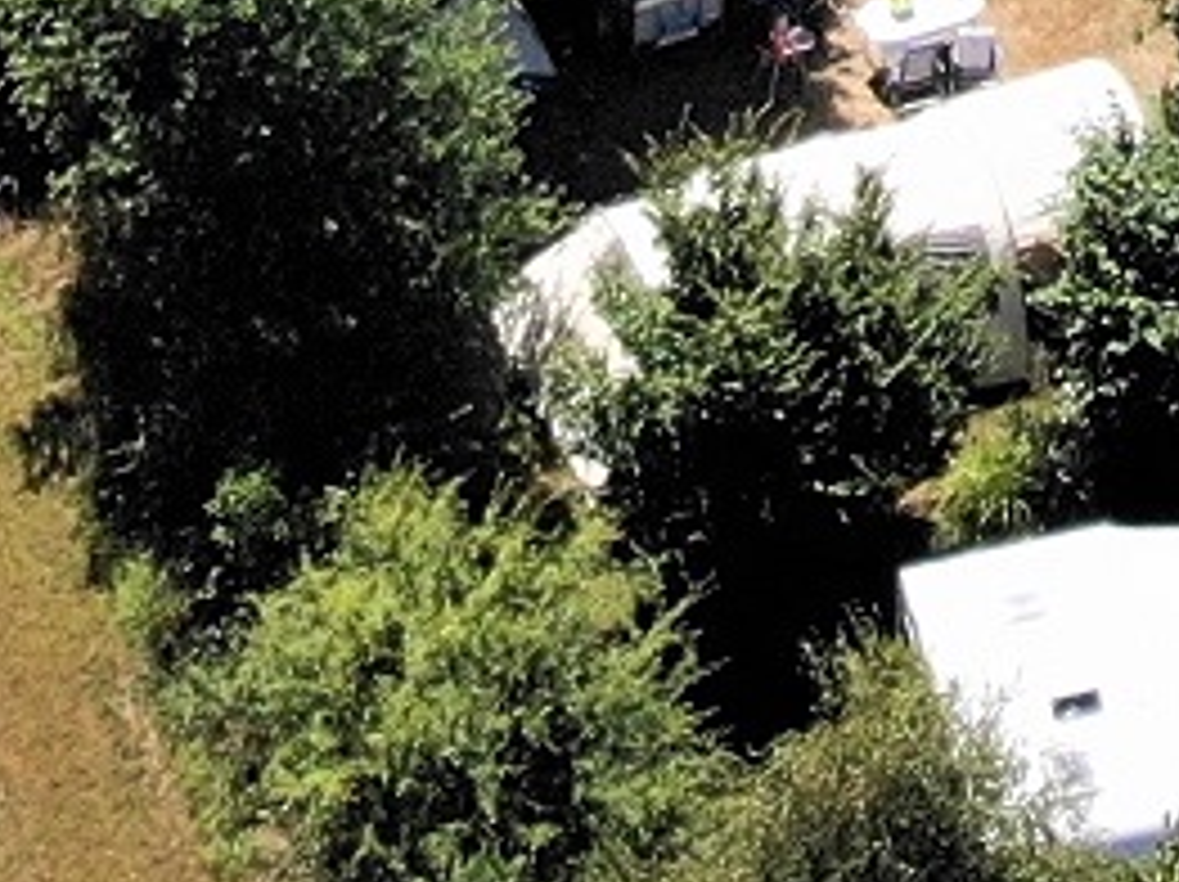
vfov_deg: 6.6
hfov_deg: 10.2
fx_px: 6329
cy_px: -2448
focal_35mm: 186
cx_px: 1881
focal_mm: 4.5
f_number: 2.8
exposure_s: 1/929
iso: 100
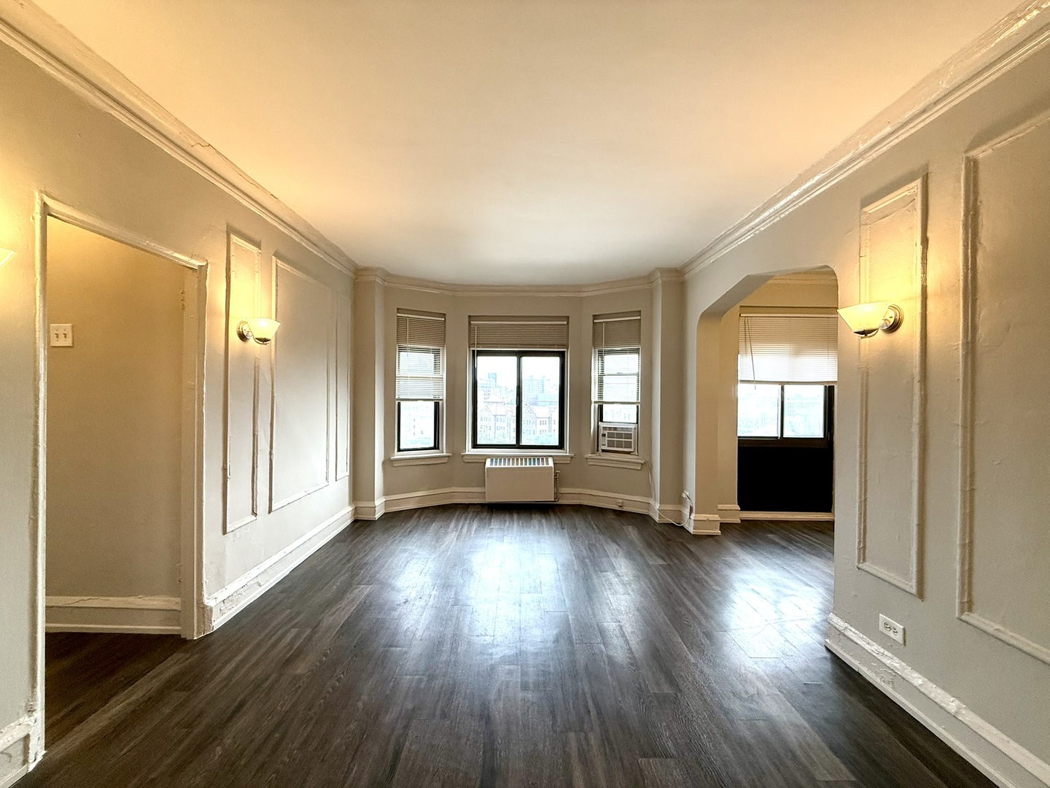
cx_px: 525
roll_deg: -0.8
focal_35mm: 14
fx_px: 425
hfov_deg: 102.1
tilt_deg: +1.2
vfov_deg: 85.7
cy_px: 394
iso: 125
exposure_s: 1/120
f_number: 2.2
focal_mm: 2.22
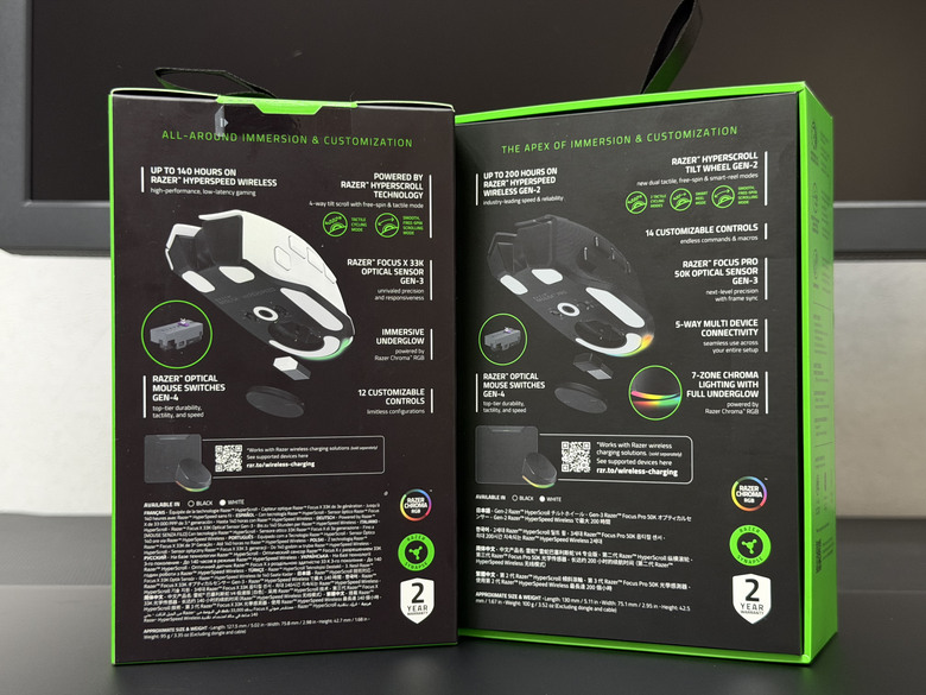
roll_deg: +1.1
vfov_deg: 30.3
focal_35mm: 48
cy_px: 348
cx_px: 463
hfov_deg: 39.7
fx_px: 1284
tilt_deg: +0.7
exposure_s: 1/60
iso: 250
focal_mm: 6.76
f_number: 1.78
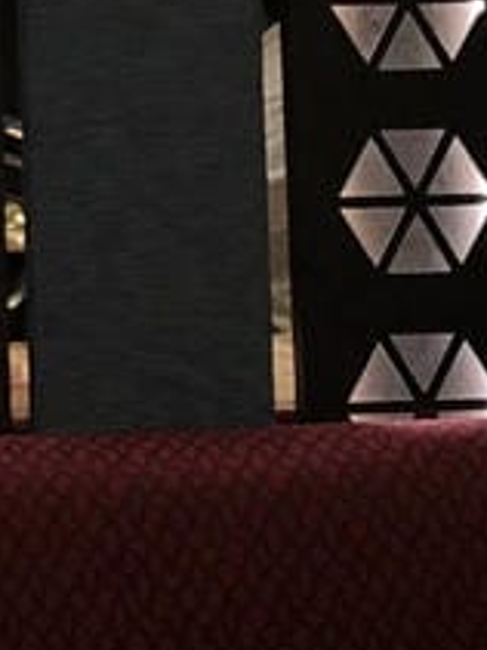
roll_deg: +1.3
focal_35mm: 212
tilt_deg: +5.7
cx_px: -151
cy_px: -511
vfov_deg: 8.9
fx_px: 3981
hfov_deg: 6.9
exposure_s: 1/23
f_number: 1.8
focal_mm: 3.99
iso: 40
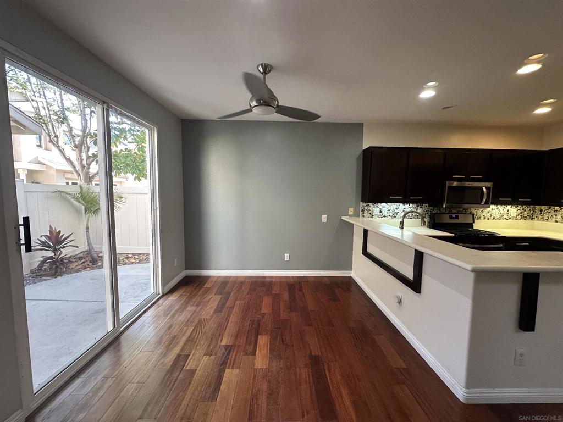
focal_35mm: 14
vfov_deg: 85.7
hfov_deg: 102.1
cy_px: 211
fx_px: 228
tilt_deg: -4.6
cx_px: 282
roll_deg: -1.3
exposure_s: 1/120
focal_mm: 2.22
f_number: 2.2
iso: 250
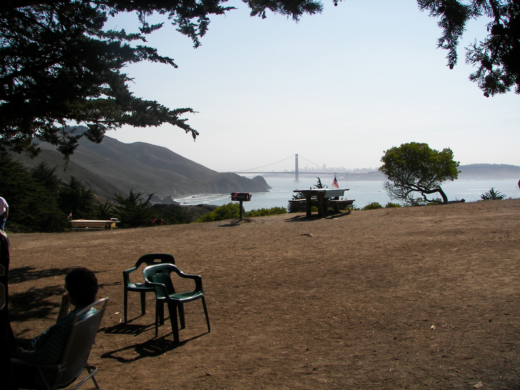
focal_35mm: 36
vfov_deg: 39.7
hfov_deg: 51.4
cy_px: 195
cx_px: 260
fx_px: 541
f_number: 4
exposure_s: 1/1000
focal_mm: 6
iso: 50
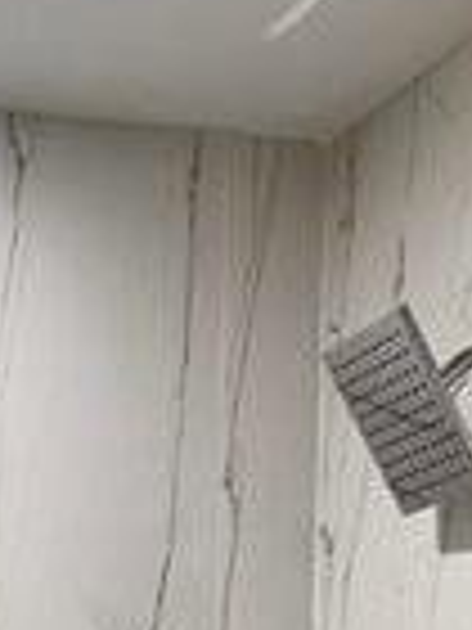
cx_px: -207
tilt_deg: -7.9
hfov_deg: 12.8
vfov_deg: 14.5
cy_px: 1300
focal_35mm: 110
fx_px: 2000
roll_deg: -0.6
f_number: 1.78
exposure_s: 1/120
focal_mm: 6.86
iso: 200
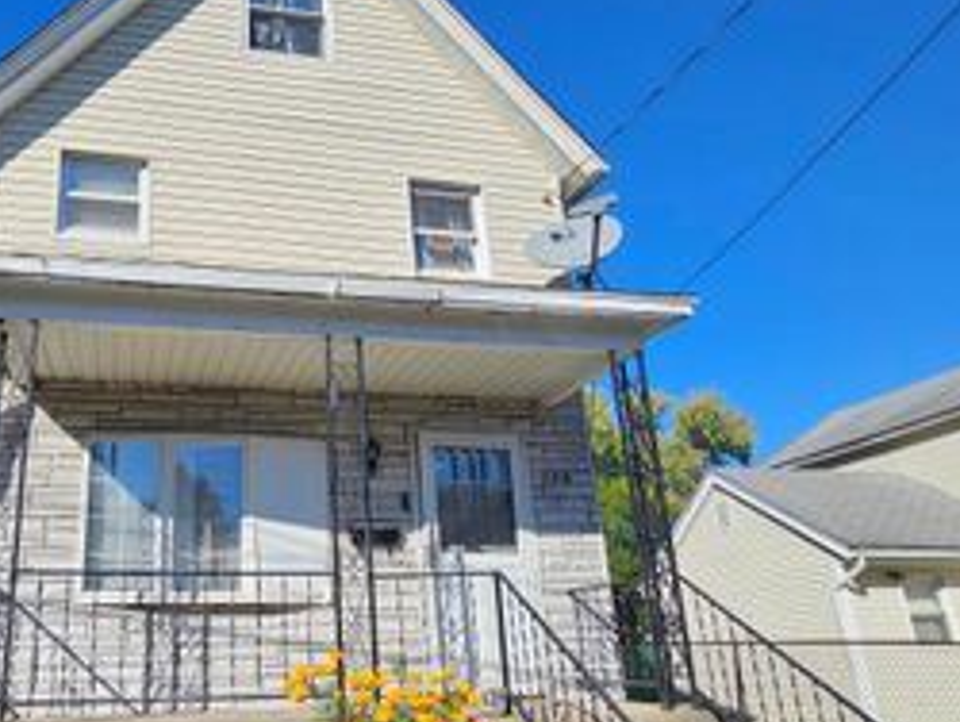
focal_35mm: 26
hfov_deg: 64.3
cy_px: 424
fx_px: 722
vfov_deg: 52.9
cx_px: 273
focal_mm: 2.2
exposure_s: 1/2843
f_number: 2.2
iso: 50
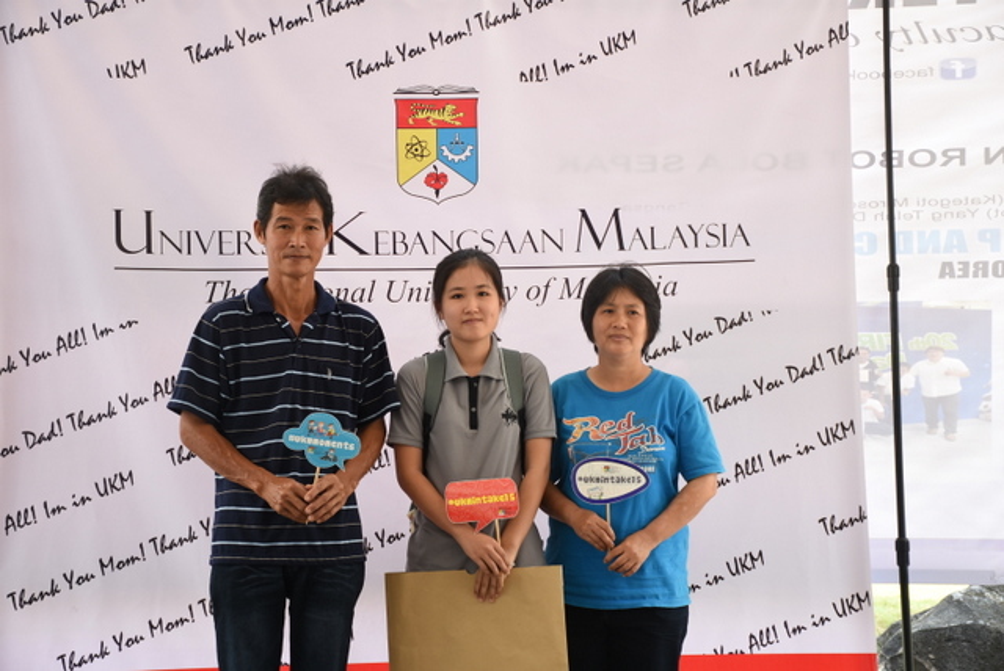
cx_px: 502
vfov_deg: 16.3
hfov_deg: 24.2
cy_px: 336
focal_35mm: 84
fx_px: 2345
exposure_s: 1/100
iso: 320
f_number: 5
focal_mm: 56
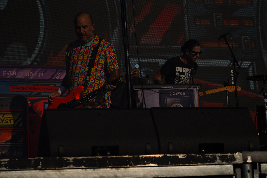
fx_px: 779
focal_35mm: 105
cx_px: 134
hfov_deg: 19.5
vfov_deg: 13.0
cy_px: 89
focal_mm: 105
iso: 100
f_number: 8
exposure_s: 1/2000
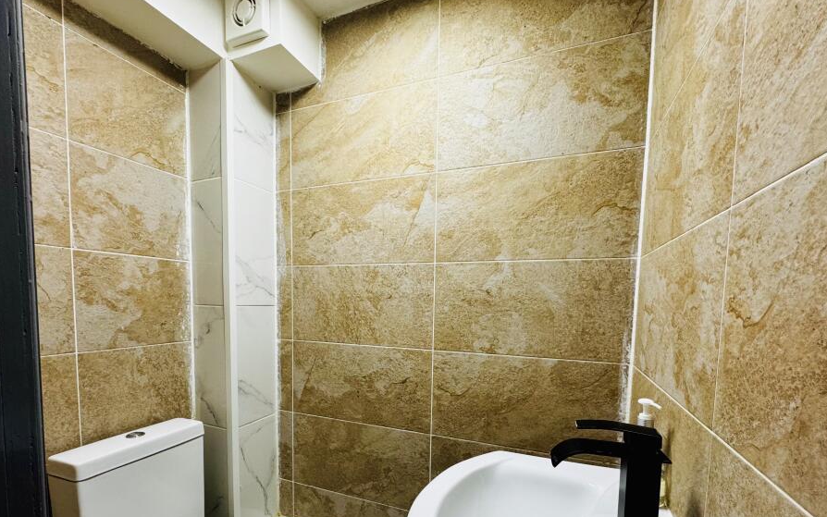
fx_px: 383
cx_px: 404
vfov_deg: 66.8
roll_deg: -0.9
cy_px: 329
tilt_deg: -4.2
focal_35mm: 17
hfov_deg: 94.3
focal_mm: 2.22
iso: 160
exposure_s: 1/99
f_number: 2.2
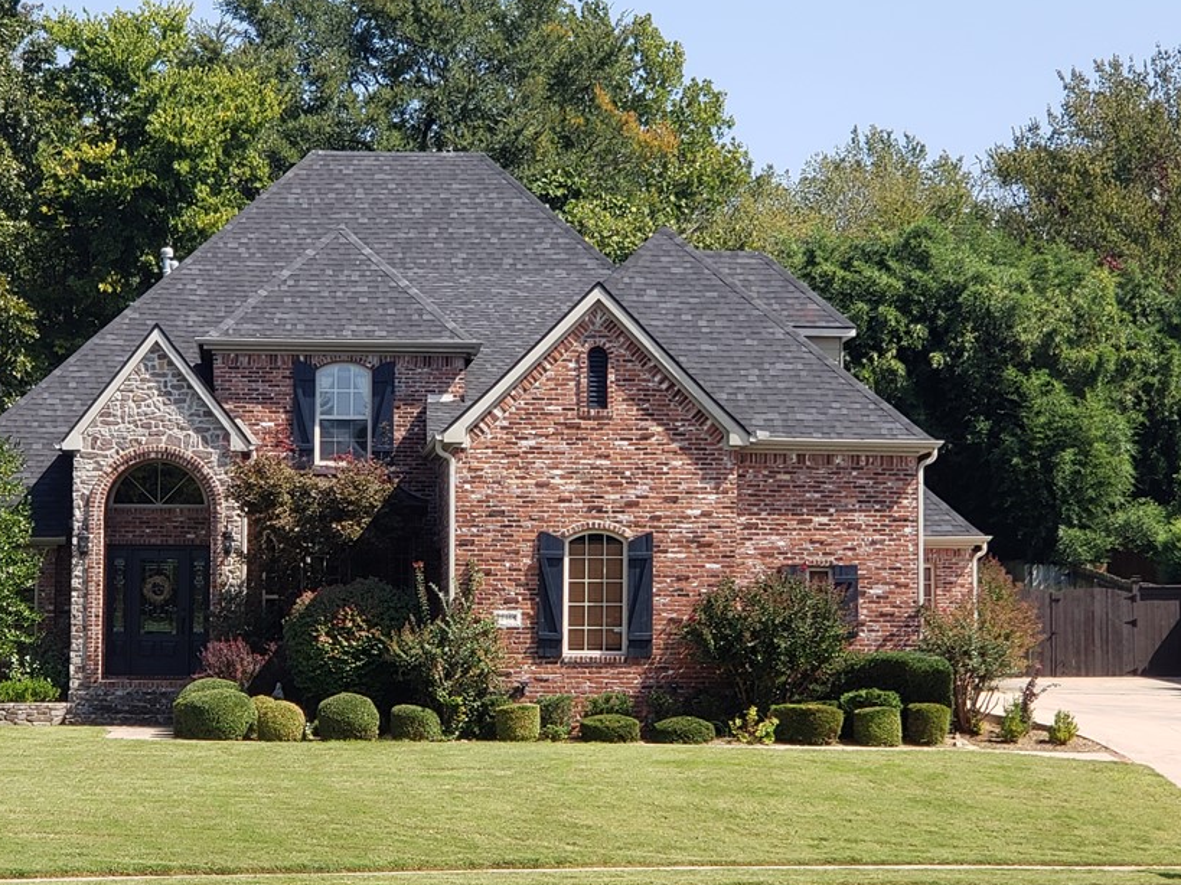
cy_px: 353
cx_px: 513
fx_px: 2217
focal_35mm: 65
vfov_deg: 22.5
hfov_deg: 29.8
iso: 32
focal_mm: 6
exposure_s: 1/401
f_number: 2.4
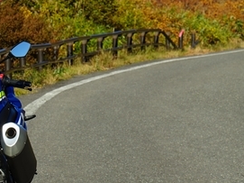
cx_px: 174
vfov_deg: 5.0
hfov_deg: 6.6
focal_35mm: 298
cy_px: 50
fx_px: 2100
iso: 100
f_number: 9
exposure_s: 1/200
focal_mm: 105
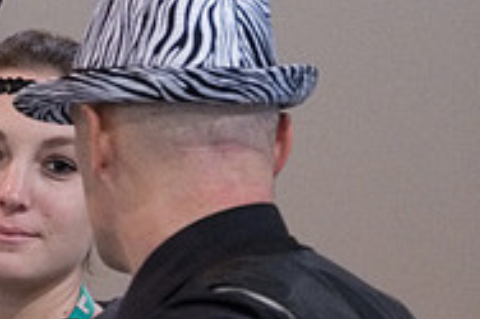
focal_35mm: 710
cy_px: 239
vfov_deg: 1.9
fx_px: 9458
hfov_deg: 2.9
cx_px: -109
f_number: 2.8
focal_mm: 119.2
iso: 4000
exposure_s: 1/250
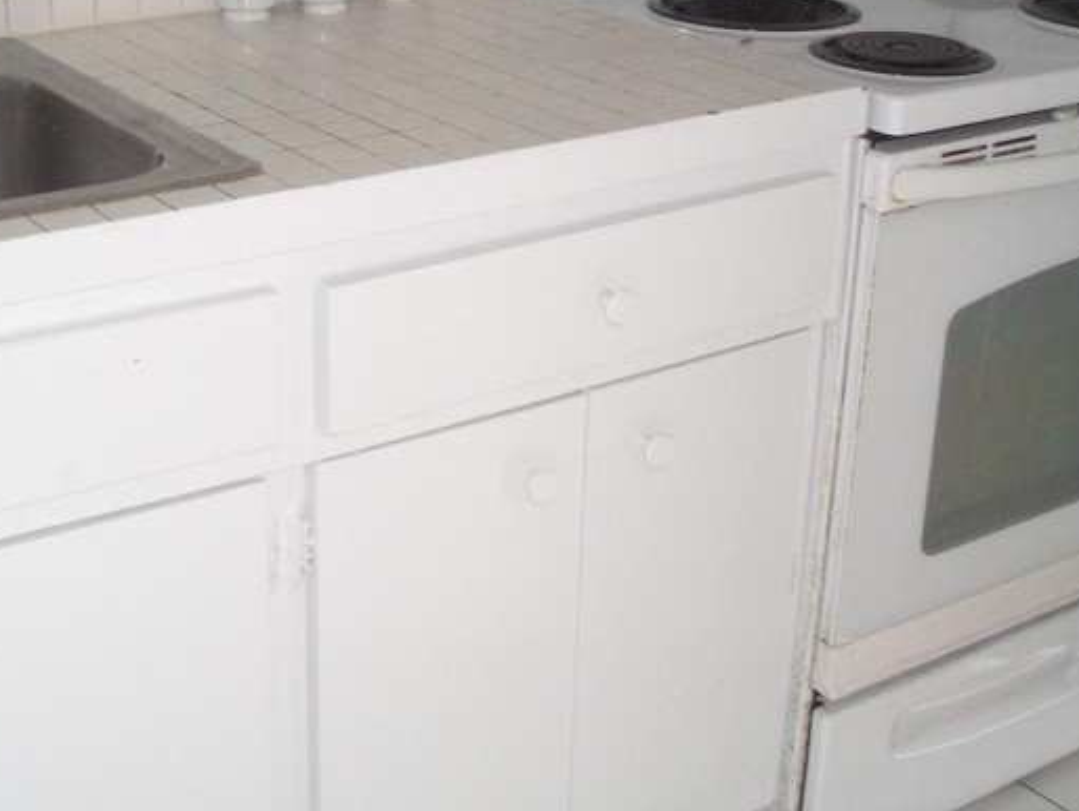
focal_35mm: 56
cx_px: 372
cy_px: 200
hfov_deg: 34.1
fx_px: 1746
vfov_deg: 25.8
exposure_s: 1/40
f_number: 4
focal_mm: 4.8
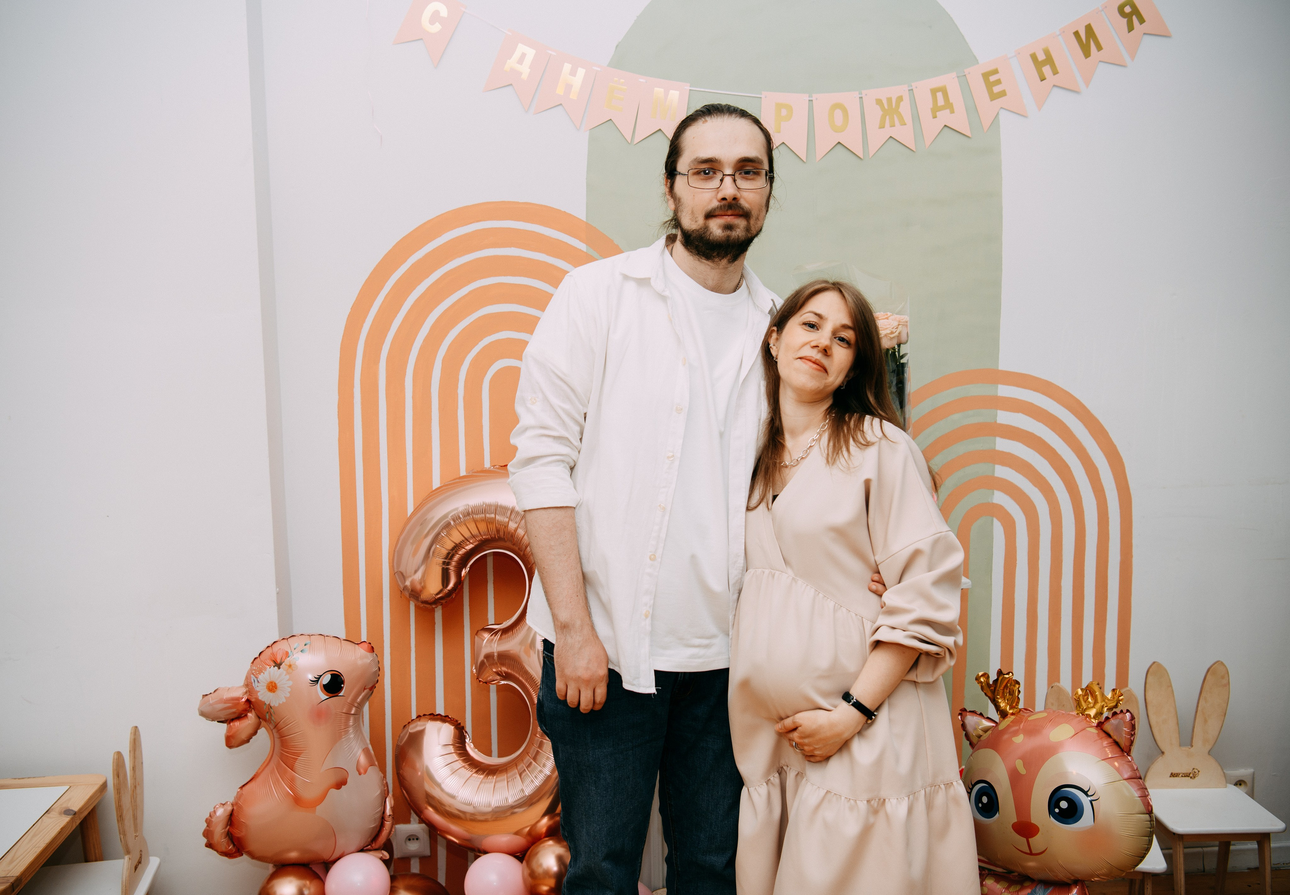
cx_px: 617
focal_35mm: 34
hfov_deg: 55.8
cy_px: 447
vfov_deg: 40.3
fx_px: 1218
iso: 125
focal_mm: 32
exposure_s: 1/160
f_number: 3.5
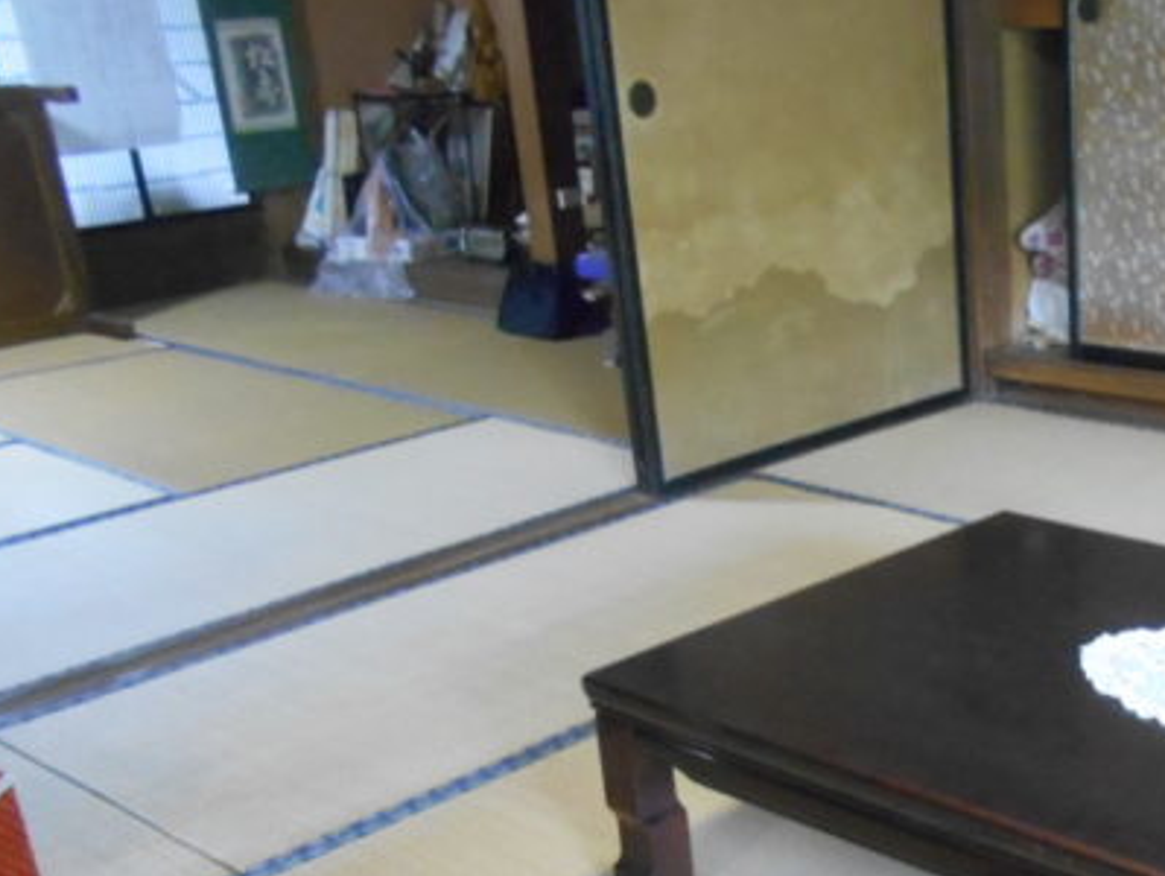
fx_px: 1684
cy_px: 742
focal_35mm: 50
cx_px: 1039
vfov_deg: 28.3
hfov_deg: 35.9
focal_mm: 4.6
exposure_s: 1/6
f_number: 3.2
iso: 800
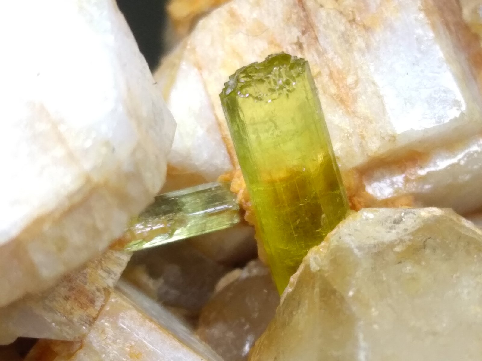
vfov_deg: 53.1
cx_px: 241
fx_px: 362
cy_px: 180
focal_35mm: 26
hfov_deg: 67.3
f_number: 2
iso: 187
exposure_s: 1/120
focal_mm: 3.54
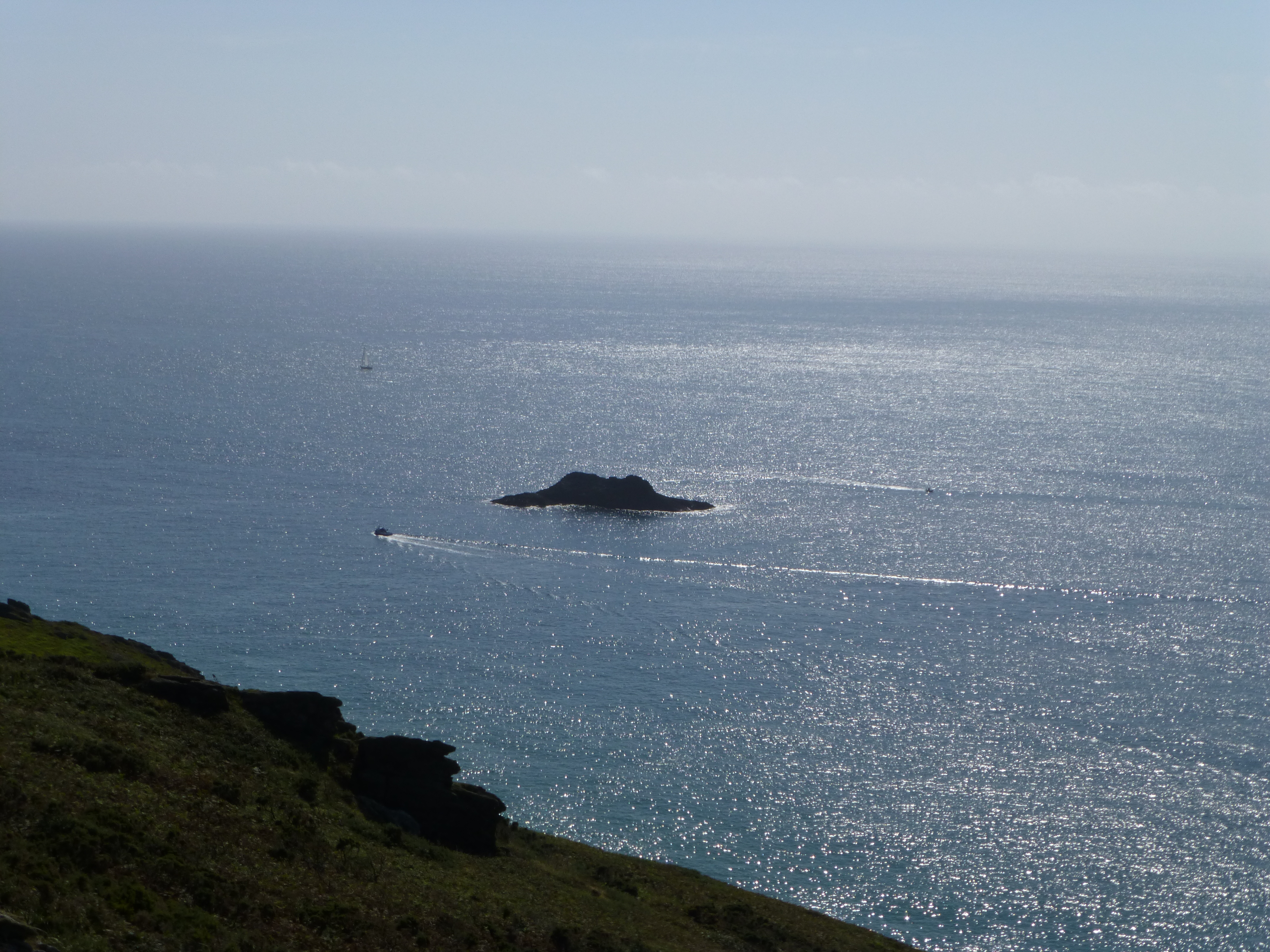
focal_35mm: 66
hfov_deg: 29.4
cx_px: 635
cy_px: 476
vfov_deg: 22.3
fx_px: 2421
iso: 100
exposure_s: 1/2000
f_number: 4.9
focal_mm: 11.7
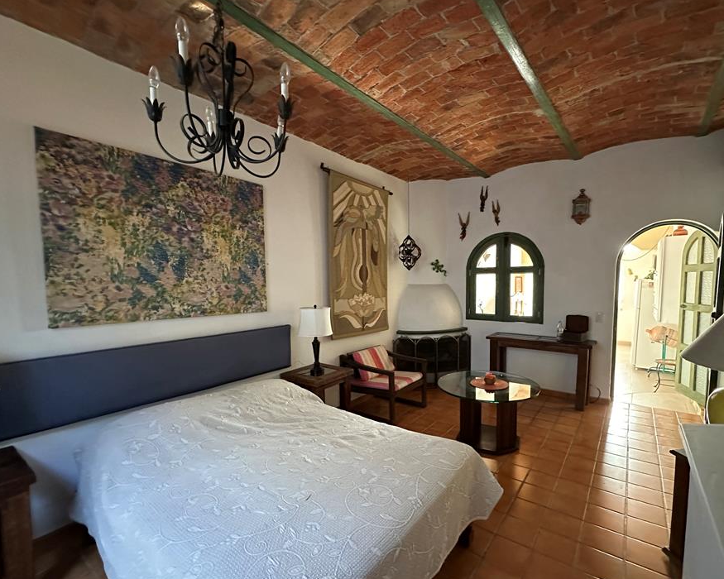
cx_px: 393
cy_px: 310
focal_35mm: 16
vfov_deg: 80.3
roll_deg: +0.3
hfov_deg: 92.9
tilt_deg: -5.9
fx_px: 343
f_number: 2.2
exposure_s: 1/52
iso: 1250
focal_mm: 2.22
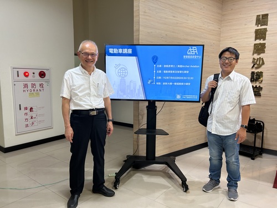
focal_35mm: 26
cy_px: 104
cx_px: 138
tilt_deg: -6.6
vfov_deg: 53.1
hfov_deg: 67.3
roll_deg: -1.4
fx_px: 208
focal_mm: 5.7
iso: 64
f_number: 1.5
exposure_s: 1/60
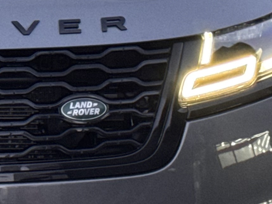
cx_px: -96
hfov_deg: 8.7
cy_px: 61
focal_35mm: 225
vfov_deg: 6.6
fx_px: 1768
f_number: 1.78
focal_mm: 6.76
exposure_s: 1/56
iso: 250
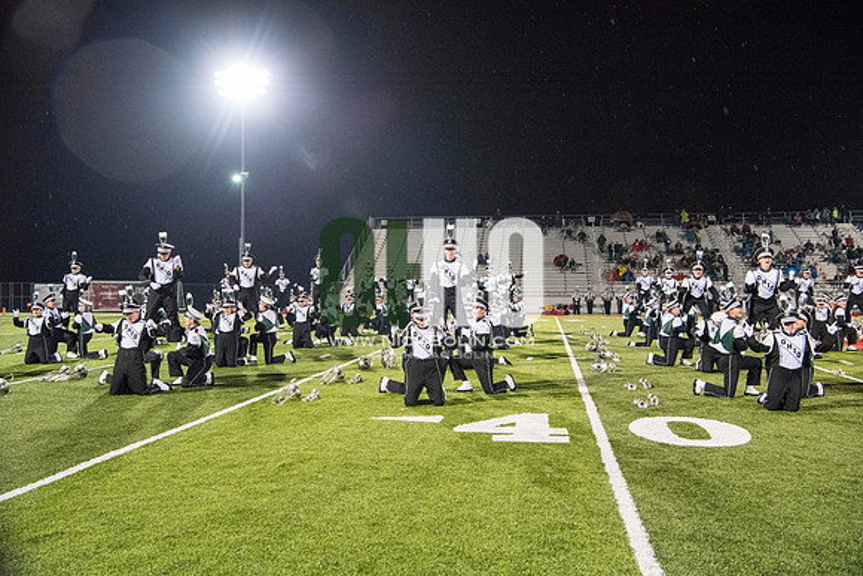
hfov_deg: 54.4
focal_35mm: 35
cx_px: 432
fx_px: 839
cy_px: 288
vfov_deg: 37.9
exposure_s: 1/320
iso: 5000
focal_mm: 35
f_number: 5.6
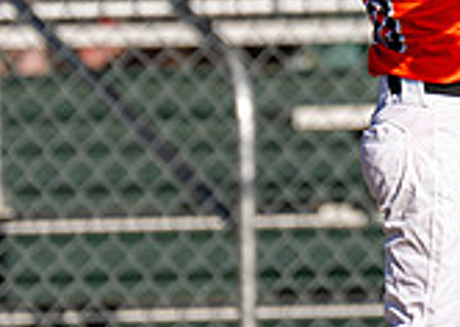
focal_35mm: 1342
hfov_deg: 1.5
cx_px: 427
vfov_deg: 1.1
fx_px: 17504
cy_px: -58
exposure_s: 1/2500
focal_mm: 200
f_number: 2.8
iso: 100
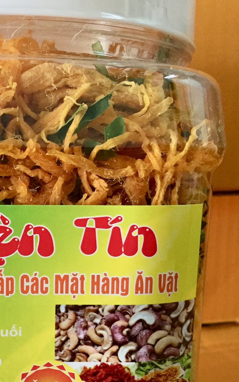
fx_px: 605
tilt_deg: -12.5
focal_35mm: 58
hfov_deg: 21.8
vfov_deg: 34.4
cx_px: 23
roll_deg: +2.5
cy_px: 282
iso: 250
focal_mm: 4.15
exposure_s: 1/33
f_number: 2.2
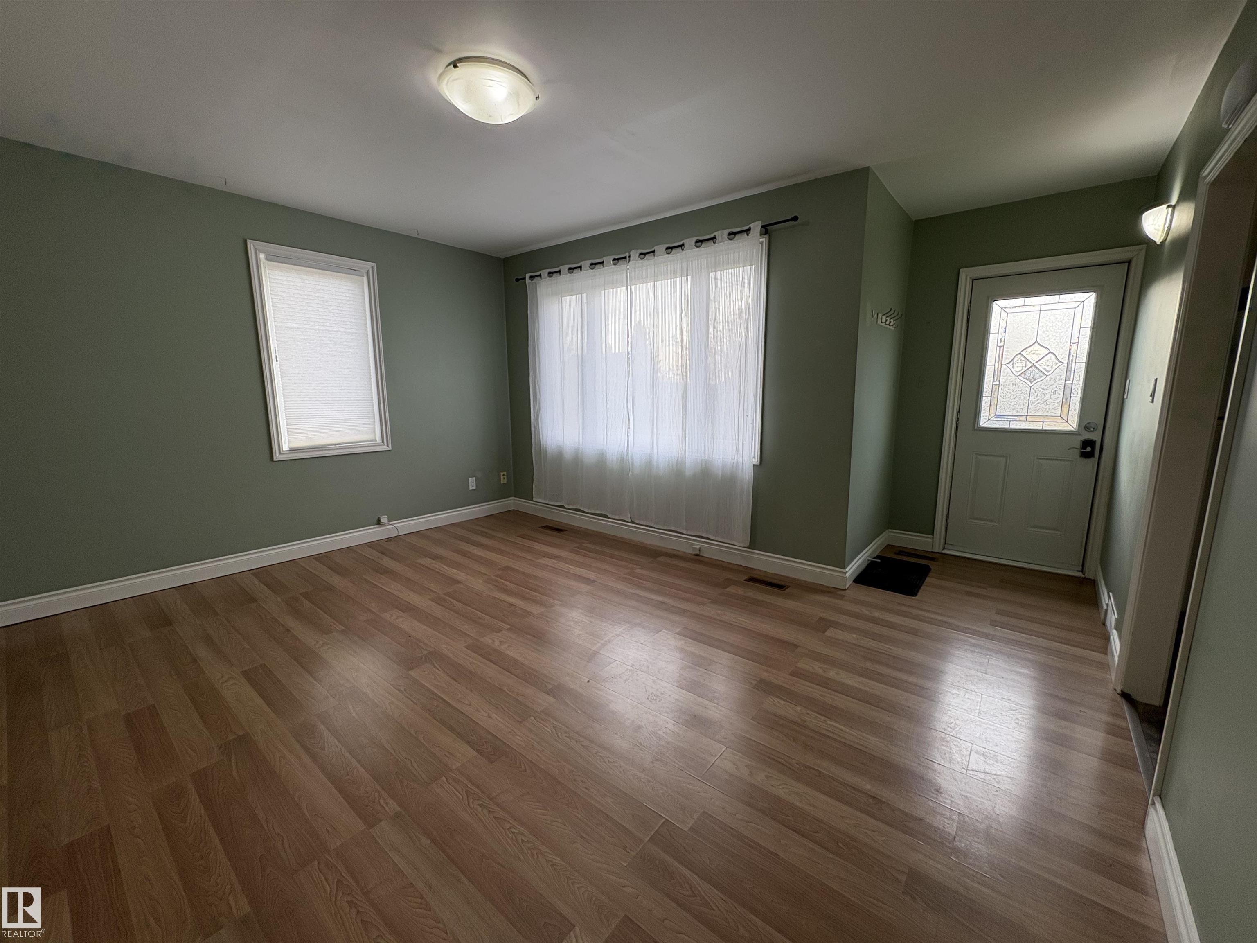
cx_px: 628
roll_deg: +0.2
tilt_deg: -10.5
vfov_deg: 85.7
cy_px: 472
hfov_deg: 102.1
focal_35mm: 14
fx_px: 508
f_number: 2.2
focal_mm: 2.22
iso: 50
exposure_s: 1/161
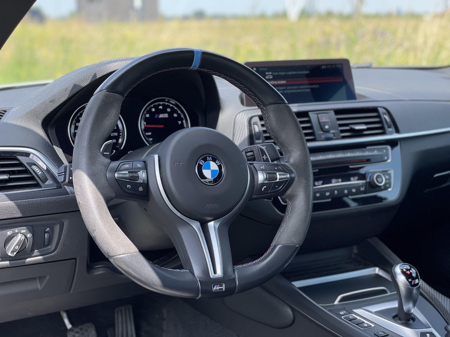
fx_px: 676
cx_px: 225
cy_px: 168
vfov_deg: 28.0
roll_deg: -0.2
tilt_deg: -11.8
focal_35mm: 52
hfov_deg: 36.8
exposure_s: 1/265
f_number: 2
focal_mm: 6
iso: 25
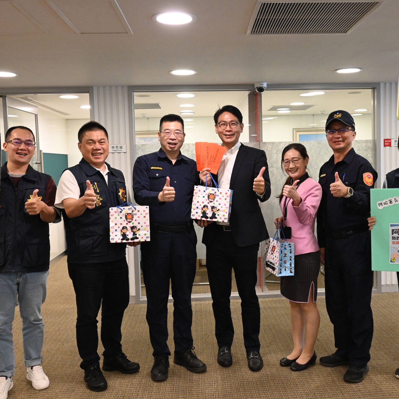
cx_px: 231
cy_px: 196
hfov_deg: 43.4
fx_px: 500
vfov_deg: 43.5
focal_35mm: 38
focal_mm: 19.5
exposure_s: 1/160
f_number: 6.3
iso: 2500
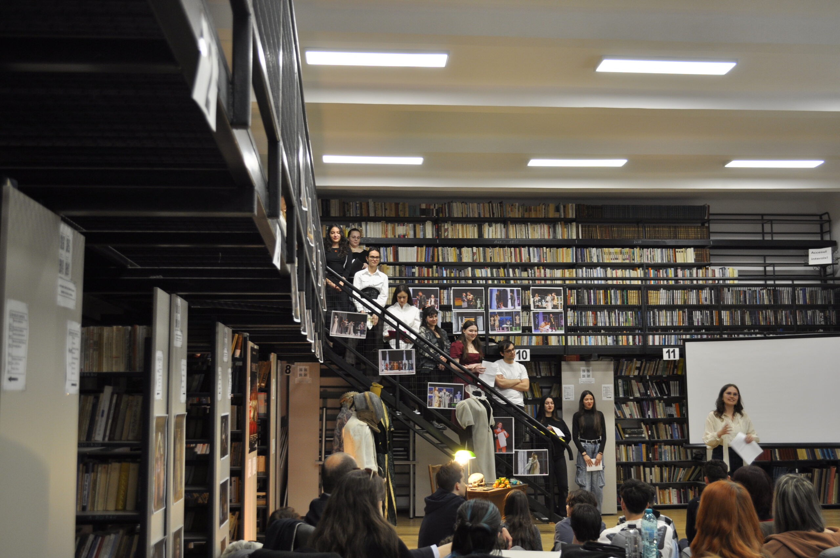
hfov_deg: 49.6
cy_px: 279
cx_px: 420
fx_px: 909
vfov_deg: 34.1
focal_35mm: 39
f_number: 5
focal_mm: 26
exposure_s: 1/25
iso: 400
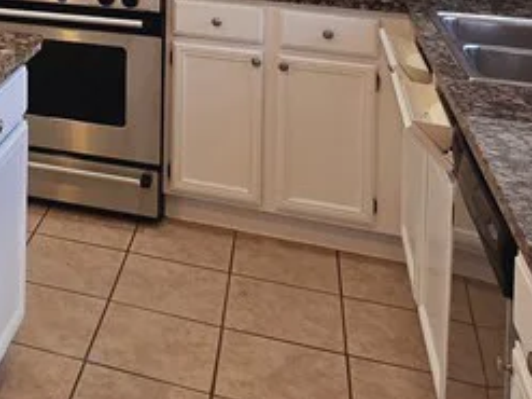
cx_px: -88
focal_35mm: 54
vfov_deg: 23.0
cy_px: -164
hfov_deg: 30.7
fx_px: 830
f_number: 2.2
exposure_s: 1/60
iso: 160
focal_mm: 2.2
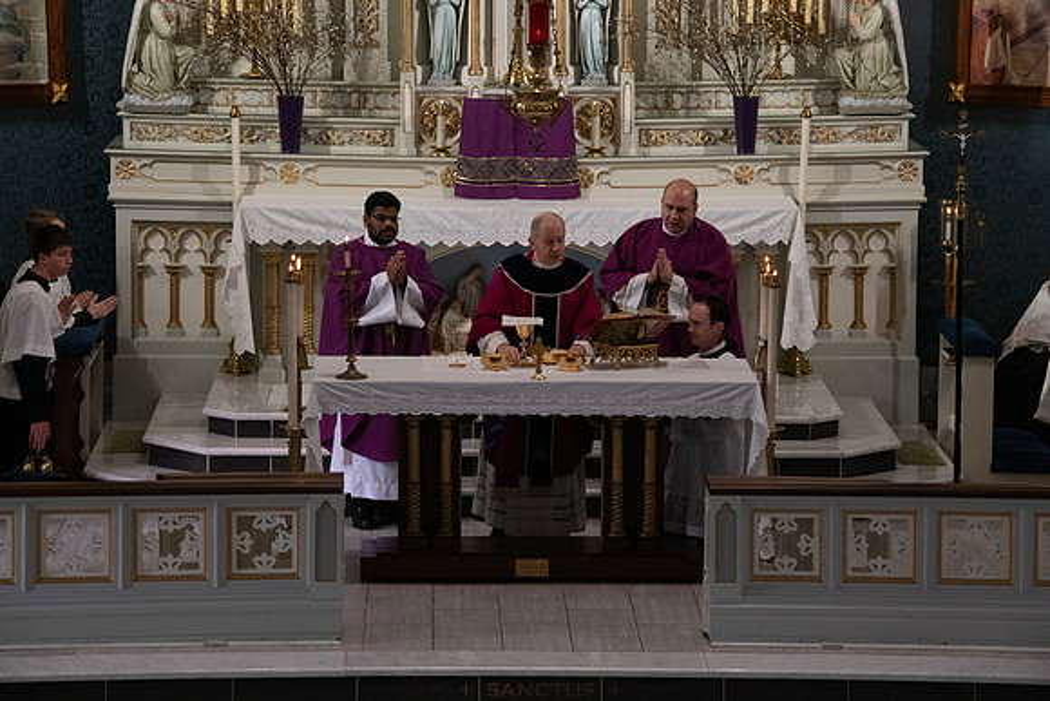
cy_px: 350
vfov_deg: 9.2
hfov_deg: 13.7
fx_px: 4376
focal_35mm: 150
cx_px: 525
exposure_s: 1/100
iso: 4000
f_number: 10
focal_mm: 150
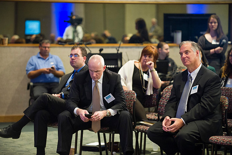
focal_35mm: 135
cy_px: 78
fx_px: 869
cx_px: 116
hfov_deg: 15.2
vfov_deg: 10.1
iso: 2500
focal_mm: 135
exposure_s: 1/60
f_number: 2.8
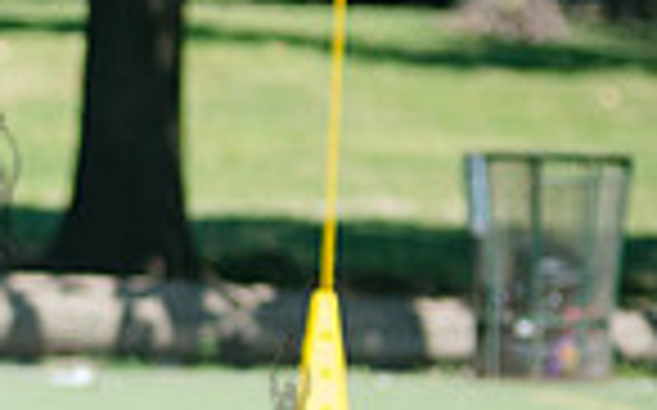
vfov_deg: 1.7
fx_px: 14188
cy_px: 537
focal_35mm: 793
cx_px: -297
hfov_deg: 2.6
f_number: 4
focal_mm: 145
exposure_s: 1/800
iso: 200
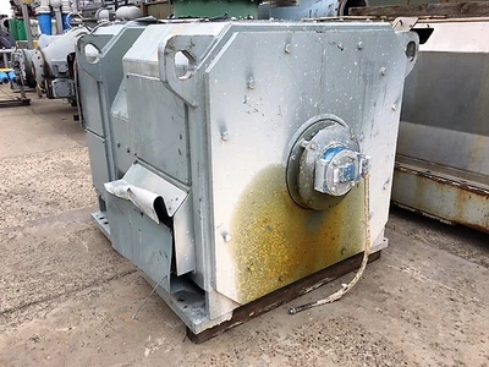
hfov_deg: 61.7
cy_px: 184
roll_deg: -0.3
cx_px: 244
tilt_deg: -18.4
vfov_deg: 48.2
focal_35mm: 29
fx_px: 410
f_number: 2.2
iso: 25
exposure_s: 1/278
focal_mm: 4.15
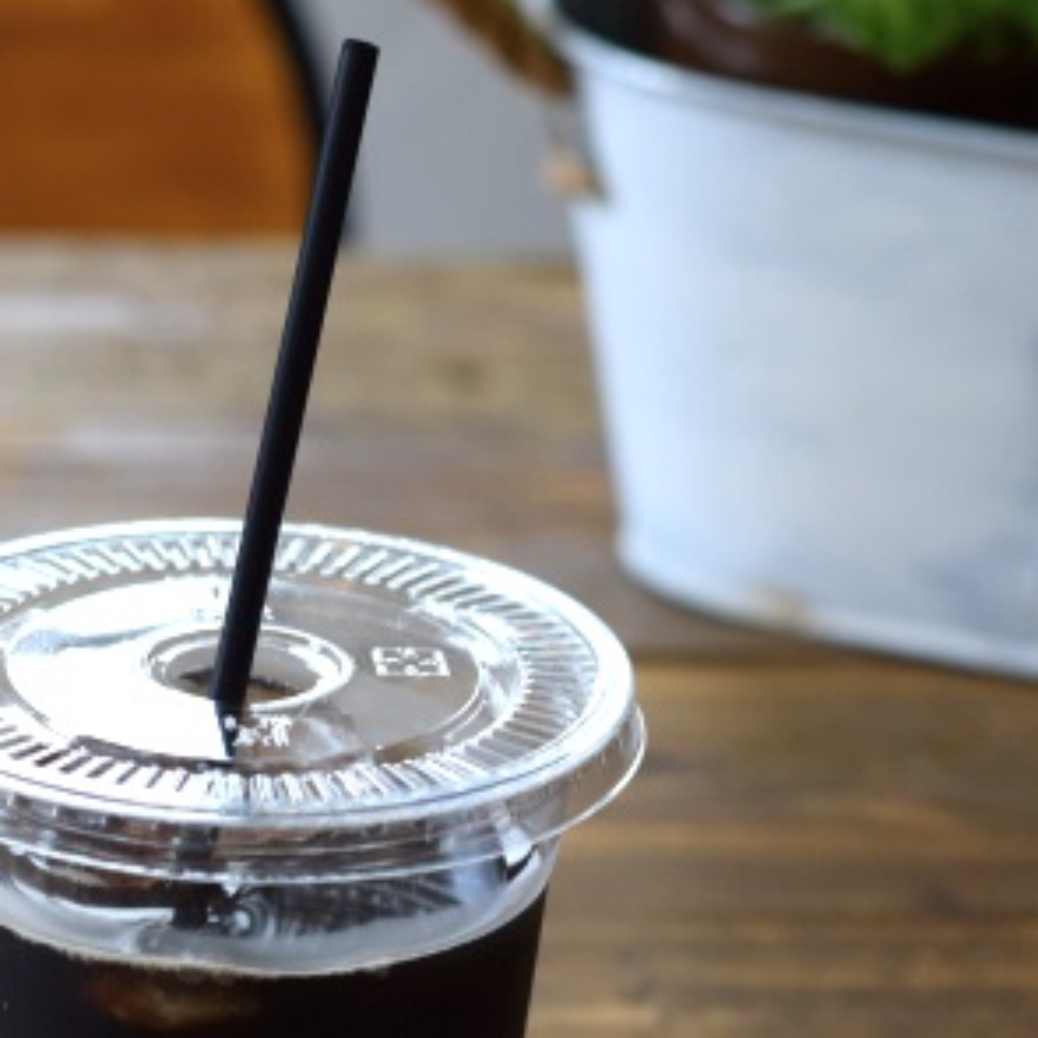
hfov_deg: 10.1
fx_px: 5869
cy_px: 857
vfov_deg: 10.1
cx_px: 524
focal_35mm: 173
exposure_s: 1/60
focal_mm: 50
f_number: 4
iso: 560
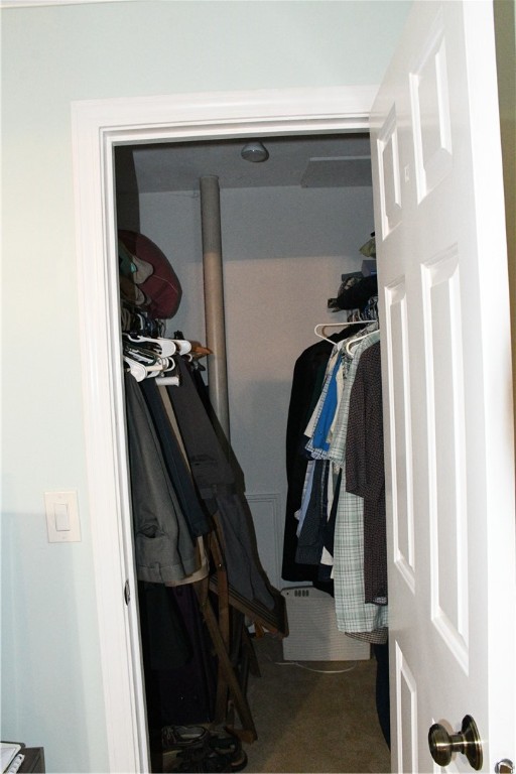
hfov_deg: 47.9
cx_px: 258
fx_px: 580
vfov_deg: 67.4
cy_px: 387
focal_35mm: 27
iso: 8000
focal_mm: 18
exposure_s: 1/60
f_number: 8
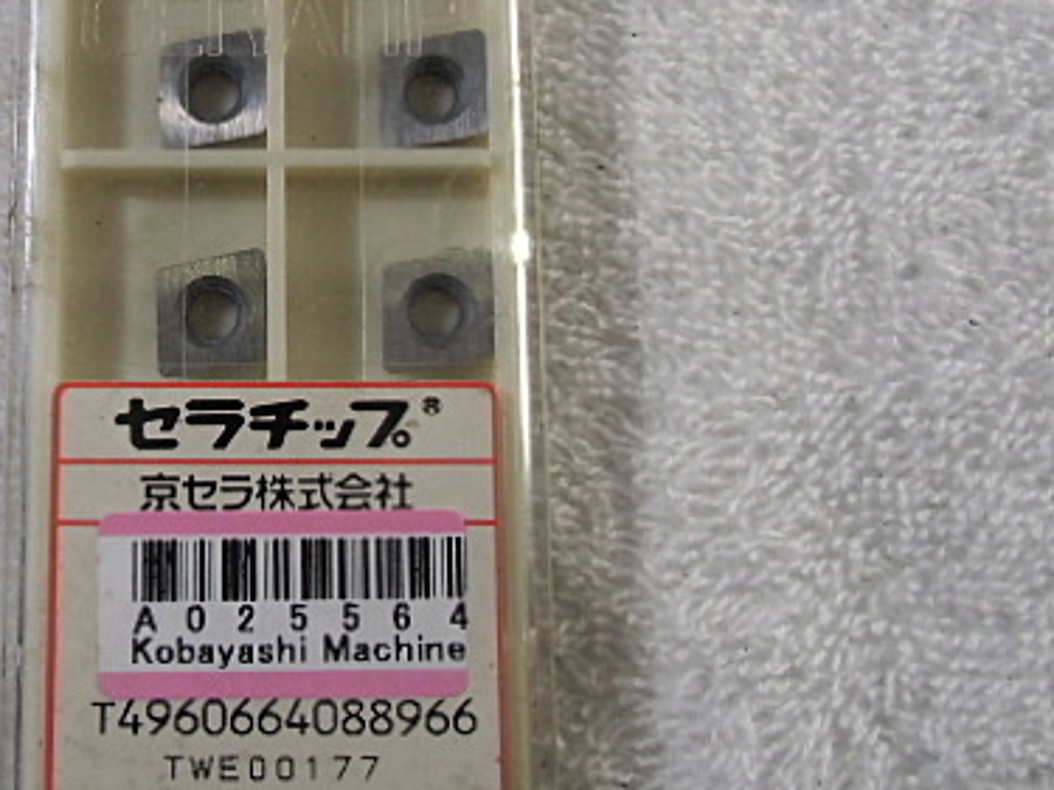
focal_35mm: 41
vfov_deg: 35.0
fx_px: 1248
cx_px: 253
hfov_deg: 44.2
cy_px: 326
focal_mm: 4.24
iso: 200
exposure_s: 1/125
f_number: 3
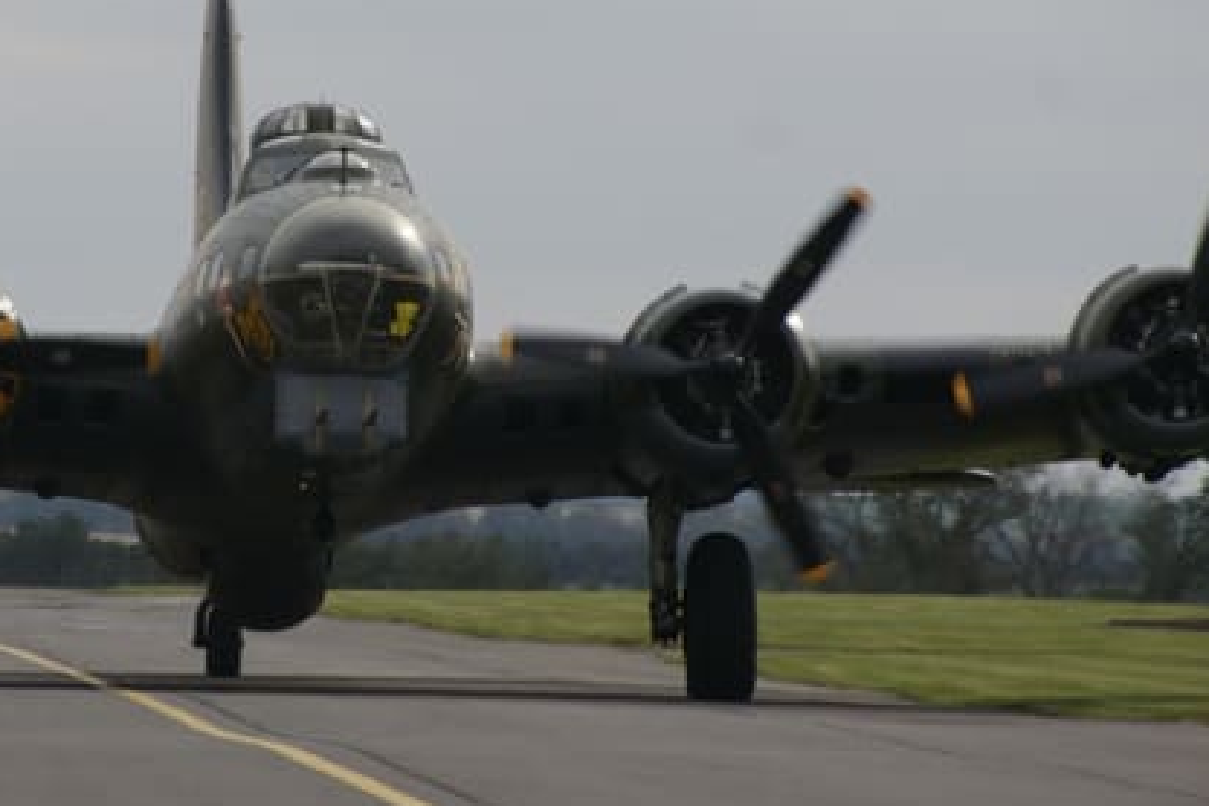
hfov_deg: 3.0
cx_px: 362
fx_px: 23171
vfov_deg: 2.0
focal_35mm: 690
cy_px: 280
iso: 250
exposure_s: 1/500
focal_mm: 300
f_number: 8
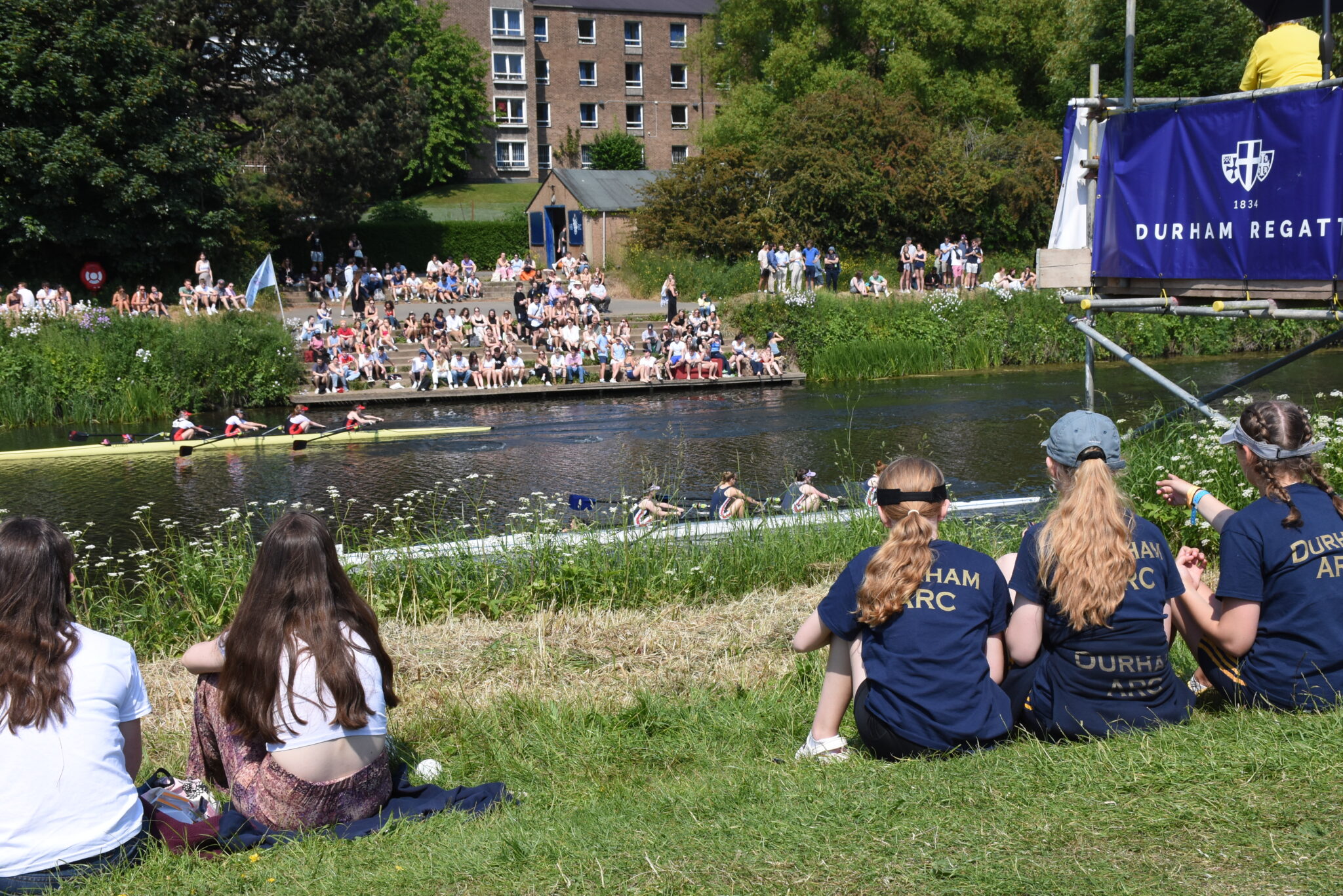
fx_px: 1791
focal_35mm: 48
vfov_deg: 28.1
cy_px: 448
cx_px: 672
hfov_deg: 41.1
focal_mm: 32
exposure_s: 1/800
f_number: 10
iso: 500
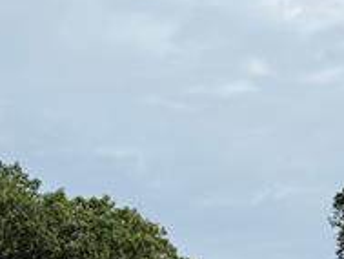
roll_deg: +0.8
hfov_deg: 15.2
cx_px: 160
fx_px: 1293
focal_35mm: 130
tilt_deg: +3.2
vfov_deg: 10.9
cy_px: 414
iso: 80
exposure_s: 1/6711
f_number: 1.78
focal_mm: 6.76
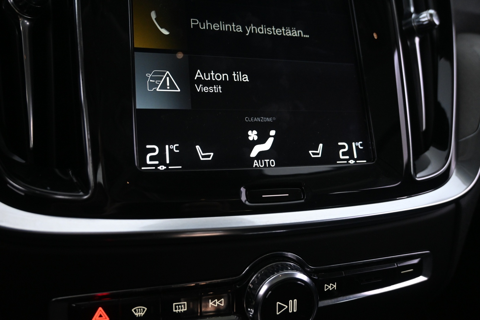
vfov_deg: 45.7
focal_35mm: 28
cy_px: 160
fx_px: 380
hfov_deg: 64.6
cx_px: 240
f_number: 3.8
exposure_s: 1/30
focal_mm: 19
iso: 2000
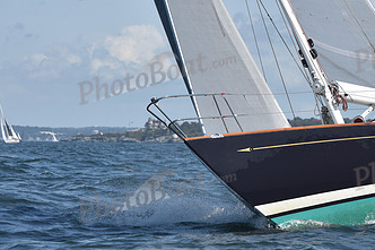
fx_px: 2457
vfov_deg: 5.8
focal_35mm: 236
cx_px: 296
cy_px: 118
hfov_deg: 8.7
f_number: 6.3
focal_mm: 135
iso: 250
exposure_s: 1/1000
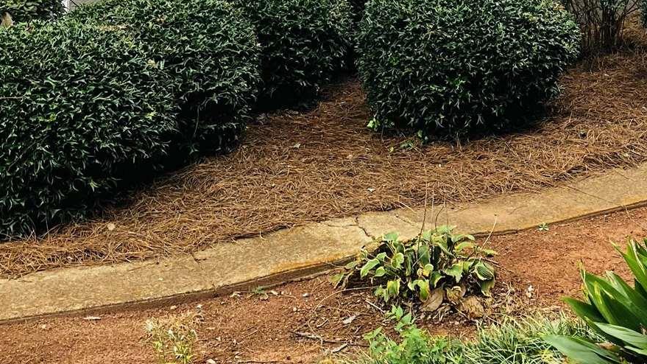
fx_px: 1372
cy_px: -155
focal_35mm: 80
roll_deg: -0.9
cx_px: 506
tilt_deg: -0.9
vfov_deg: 14.3
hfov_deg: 26.1
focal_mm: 3.99
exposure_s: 1/246
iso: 32
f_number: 1.8
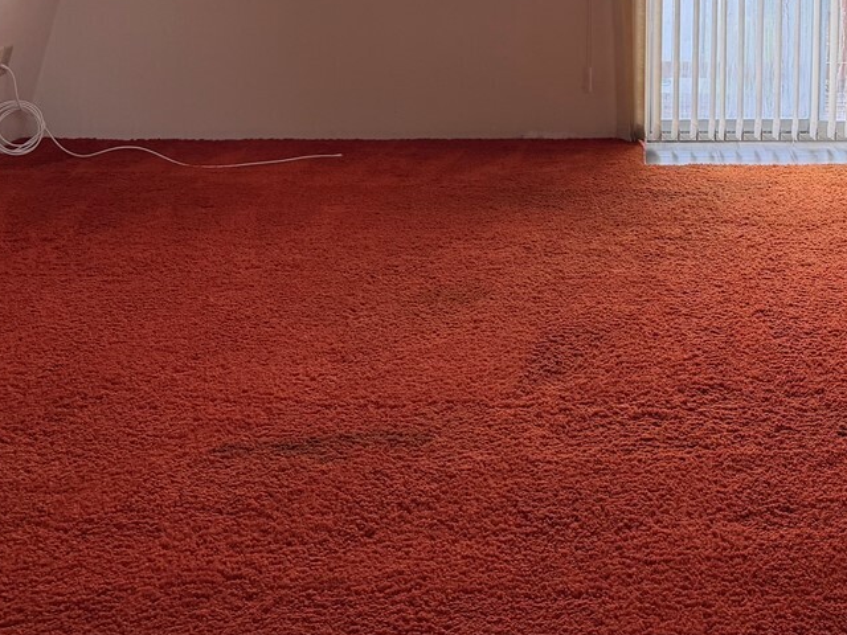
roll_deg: -1.0
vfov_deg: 23.2
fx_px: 1468
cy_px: -28
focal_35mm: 60
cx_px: 828
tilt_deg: -4.6
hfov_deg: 30.2
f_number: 1.78
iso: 100
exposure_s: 1/184
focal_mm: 6.76
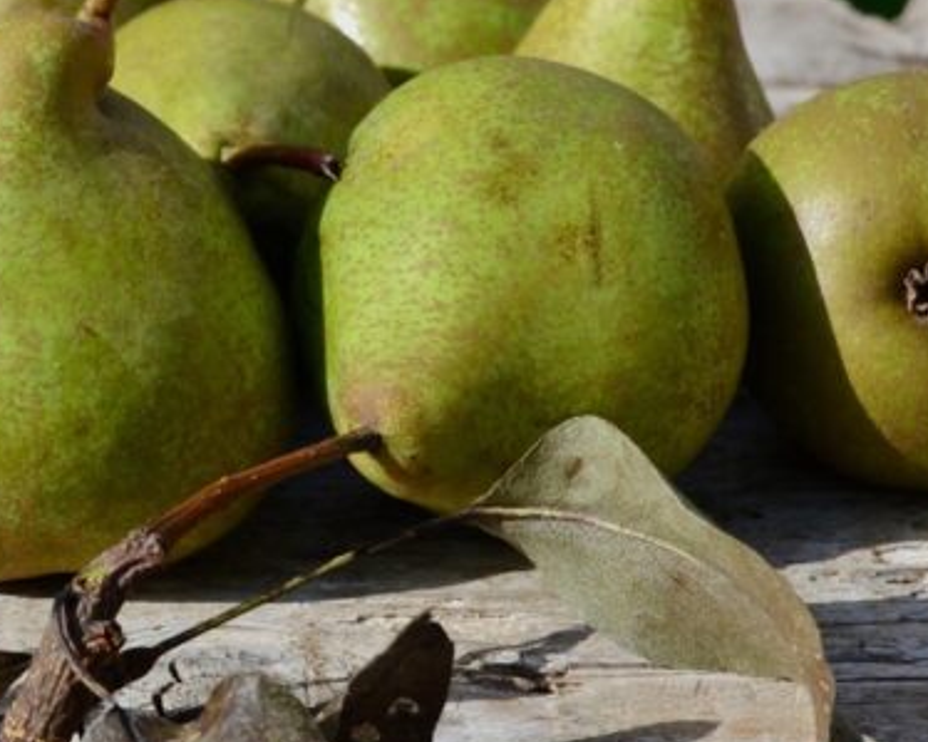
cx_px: 42
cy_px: 154
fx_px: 3597
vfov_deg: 11.7
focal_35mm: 131
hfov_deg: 14.5
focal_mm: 34
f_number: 8
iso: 100
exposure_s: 1/250
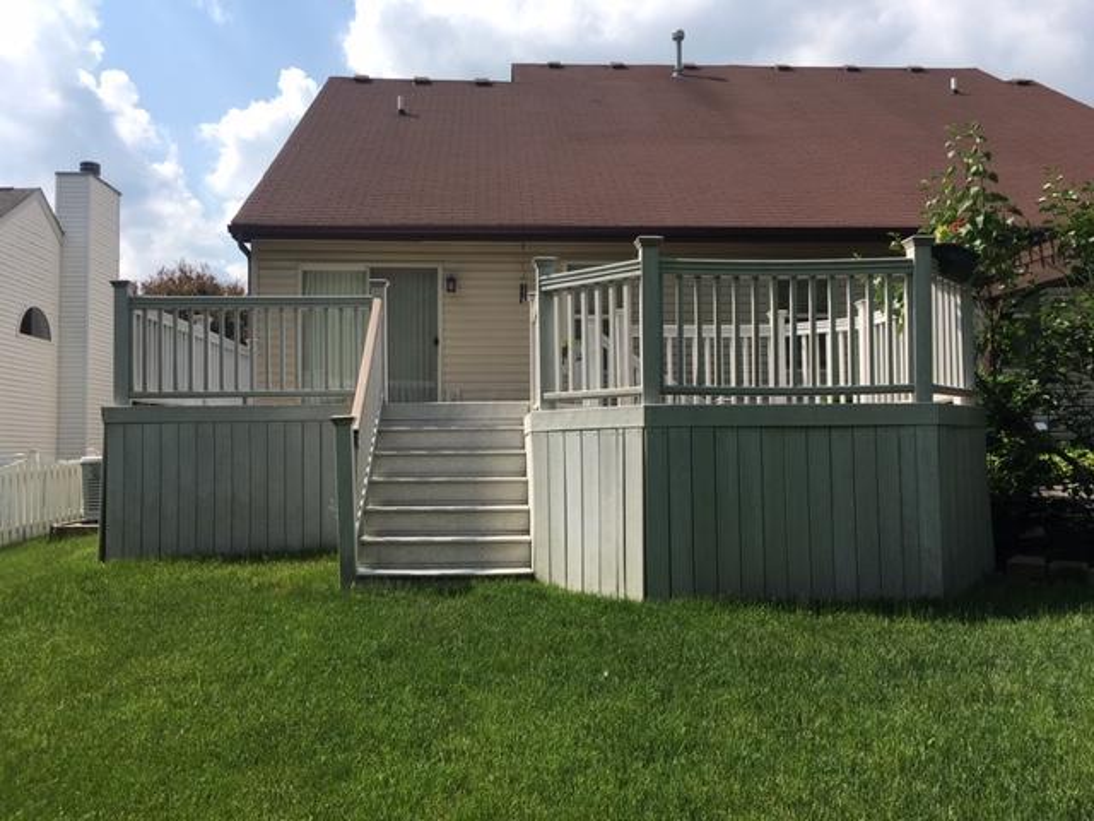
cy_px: 410
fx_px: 917
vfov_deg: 48.2
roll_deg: -0.3
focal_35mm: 29
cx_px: 547
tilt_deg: +2.3
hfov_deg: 61.7
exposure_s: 1/1350
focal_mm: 4.15
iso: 25
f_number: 2.2
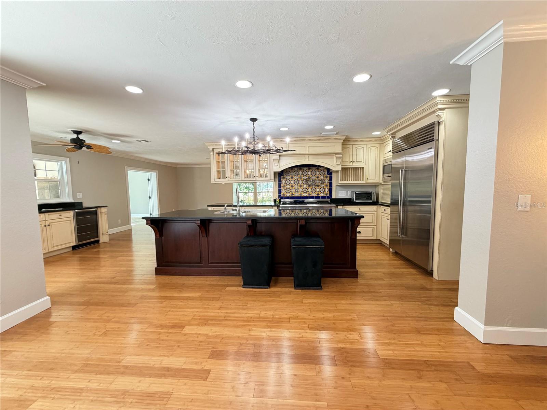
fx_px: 221
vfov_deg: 85.7
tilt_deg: -2.7
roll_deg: +0.9
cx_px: 274
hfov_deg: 102.1
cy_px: 205
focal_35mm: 14
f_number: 2.2
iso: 250
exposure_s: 1/60
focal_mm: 2.22
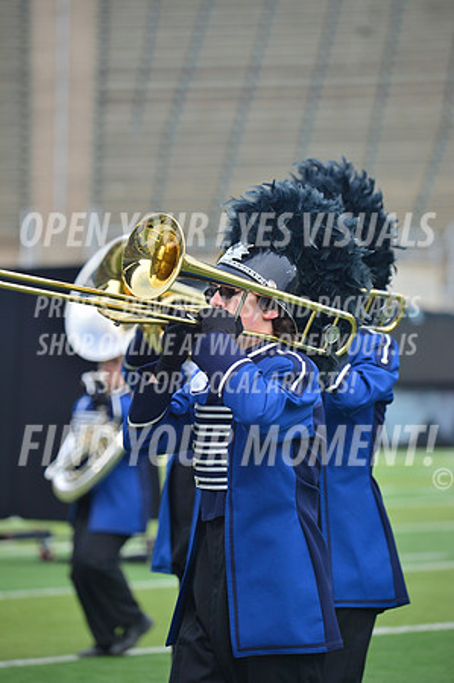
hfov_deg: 5.7
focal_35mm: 240
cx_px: 227
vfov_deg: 8.6
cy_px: 342
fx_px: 4550
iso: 200
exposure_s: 1/640
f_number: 5.6
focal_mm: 240
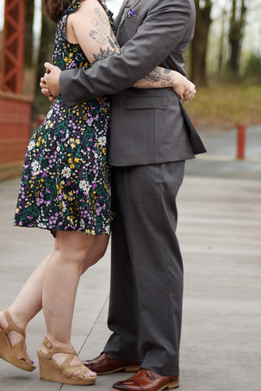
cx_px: 104
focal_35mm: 99
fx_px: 1076
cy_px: 37
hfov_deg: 13.8
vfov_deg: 20.2
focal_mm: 50
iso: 640
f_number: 1.8
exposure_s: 1/4000
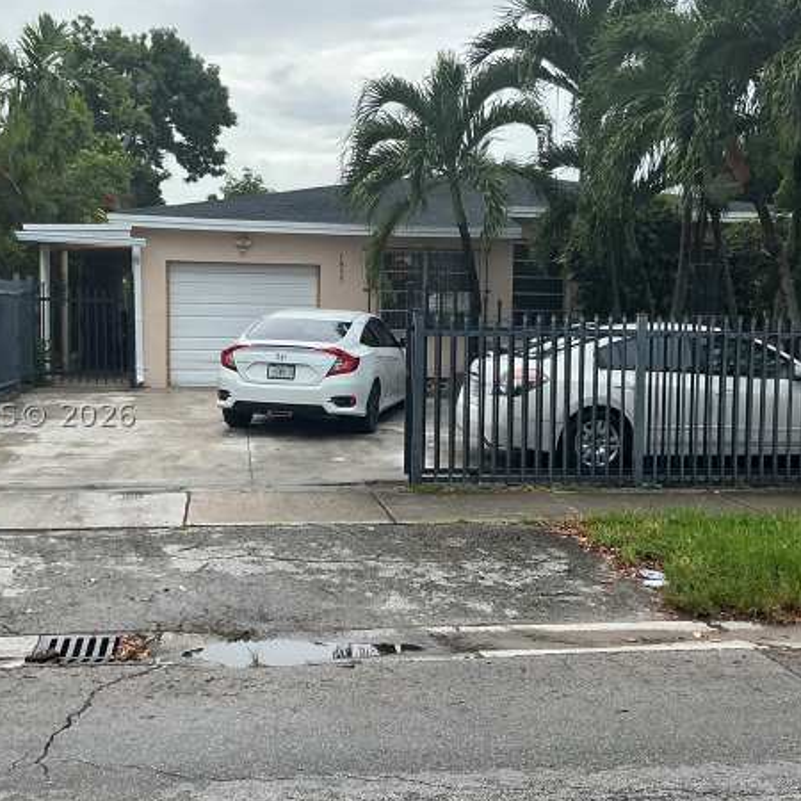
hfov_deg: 38.3
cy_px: 415
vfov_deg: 38.3
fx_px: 1152
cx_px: 408
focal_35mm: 44
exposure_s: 1/82
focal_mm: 3
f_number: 1.8
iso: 50
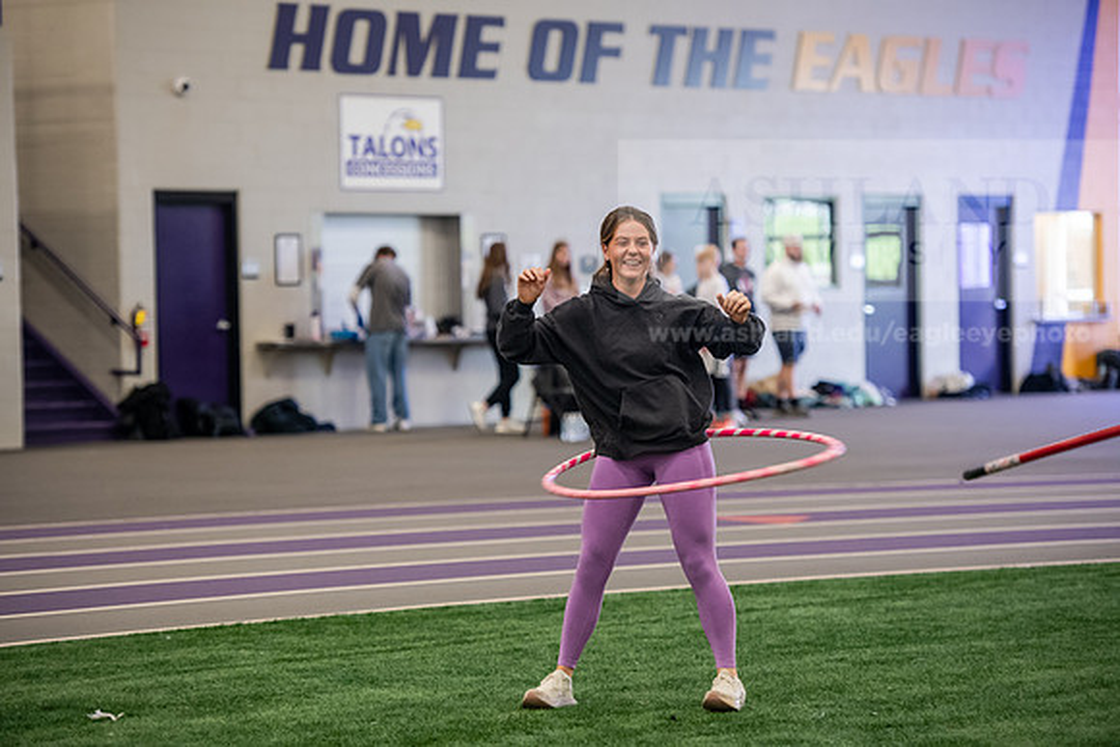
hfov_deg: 15.8
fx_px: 4045
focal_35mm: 130
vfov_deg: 10.6
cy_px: 374
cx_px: 560
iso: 2000
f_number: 3.2
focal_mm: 130
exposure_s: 1/200
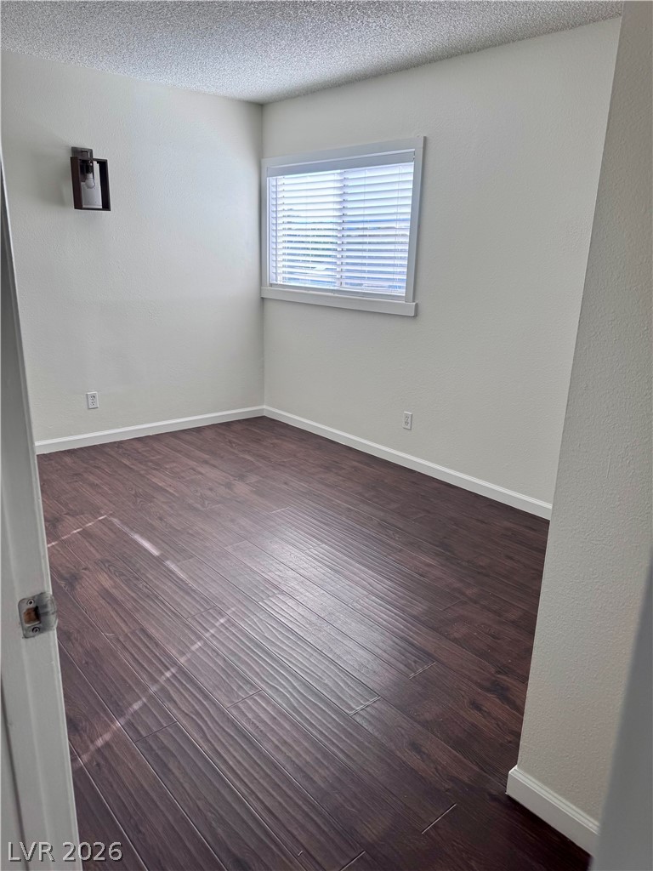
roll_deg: -1.8
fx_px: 604
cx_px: 326
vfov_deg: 71.6
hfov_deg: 56.8
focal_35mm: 24
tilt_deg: -17.0
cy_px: 436
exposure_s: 1/209
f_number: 1.78
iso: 64
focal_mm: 6.76
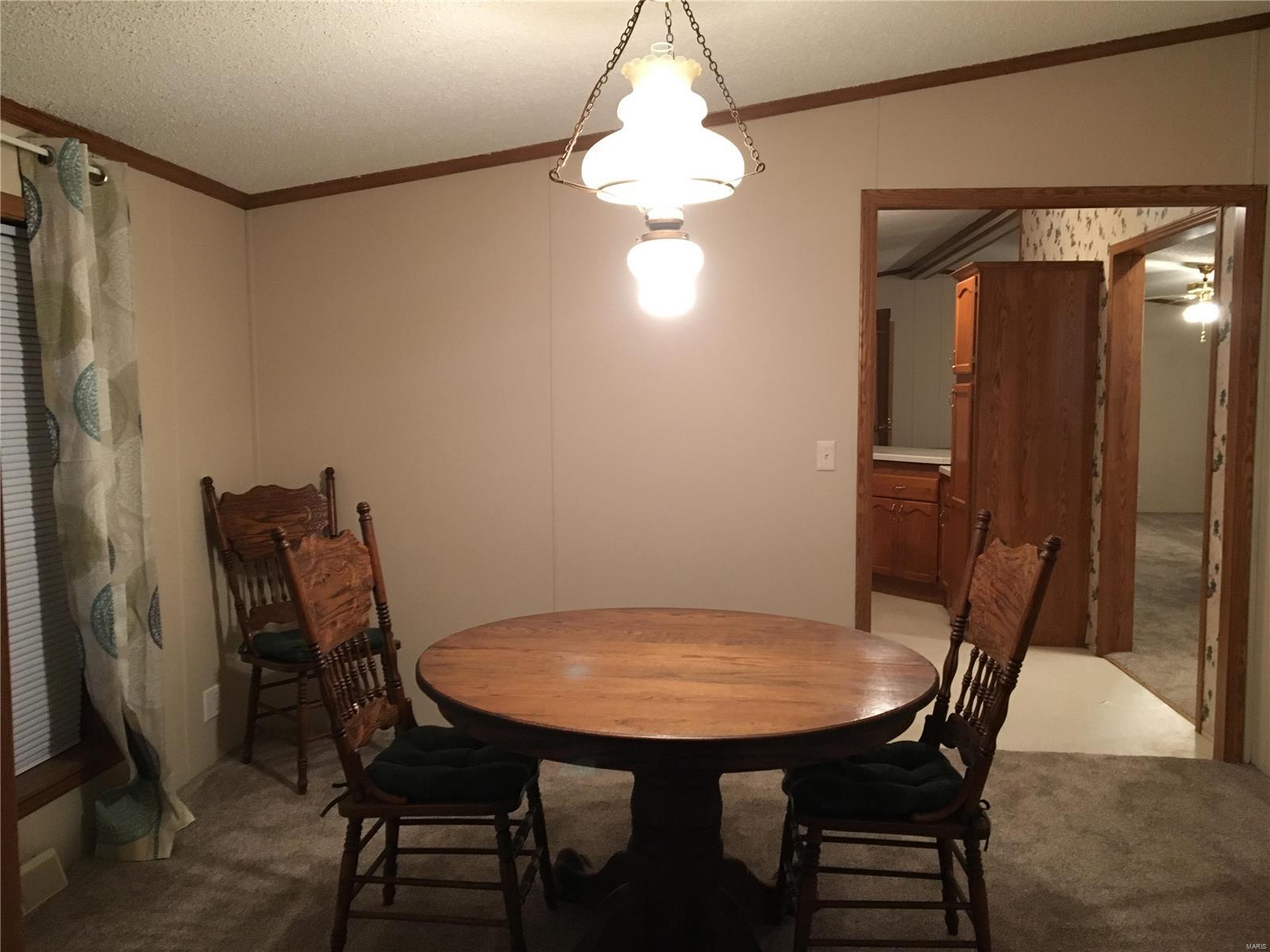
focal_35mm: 29
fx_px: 1064
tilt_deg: -3.6
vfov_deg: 48.2
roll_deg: -0.9
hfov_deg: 61.7
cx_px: 635
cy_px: 476
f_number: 2.2
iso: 200
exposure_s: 1/15
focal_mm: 4.15
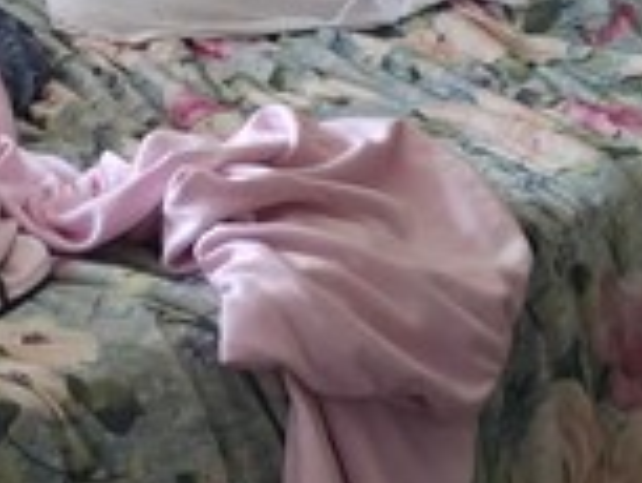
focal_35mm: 154
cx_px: 193
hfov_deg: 12.8
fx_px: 2858
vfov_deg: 9.6
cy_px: 105
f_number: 1.7
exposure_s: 1/180
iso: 200
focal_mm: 6.3
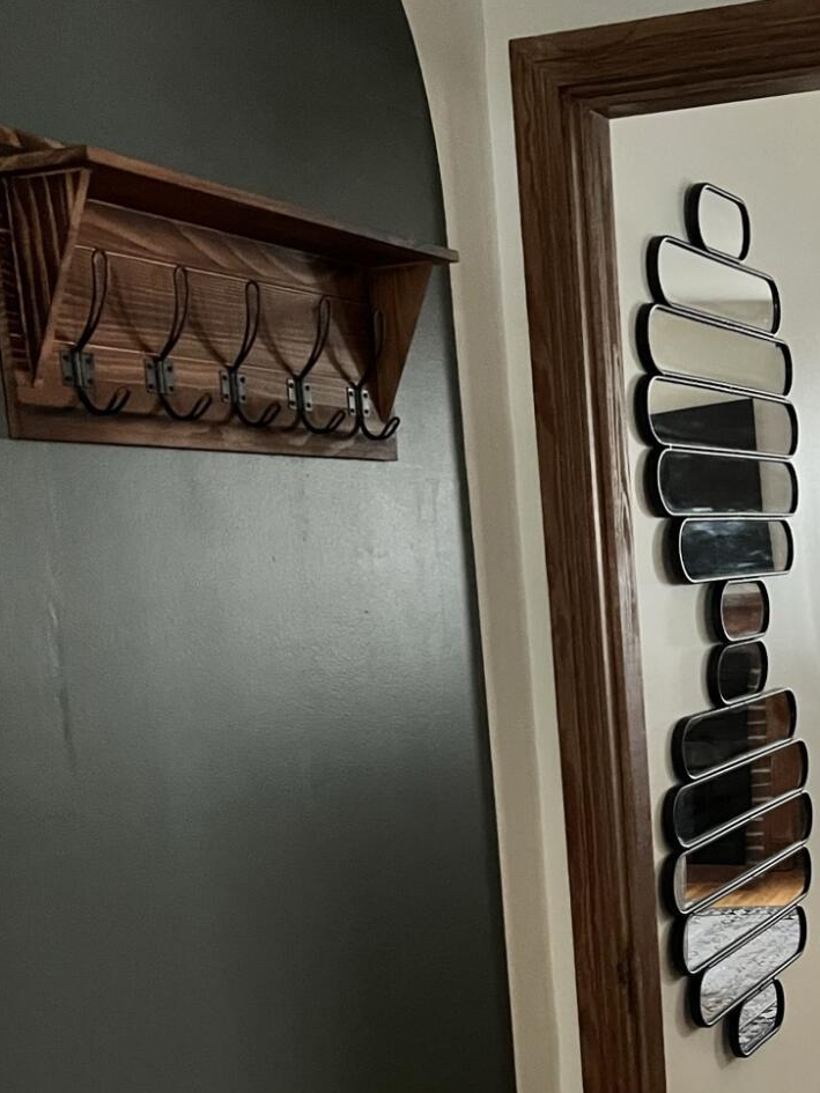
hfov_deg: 25.8
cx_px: 726
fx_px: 1737
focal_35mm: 55
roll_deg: +3.0
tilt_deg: -11.5
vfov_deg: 33.9
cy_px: 869
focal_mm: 5.7
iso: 640
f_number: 1.5
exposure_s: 1/35
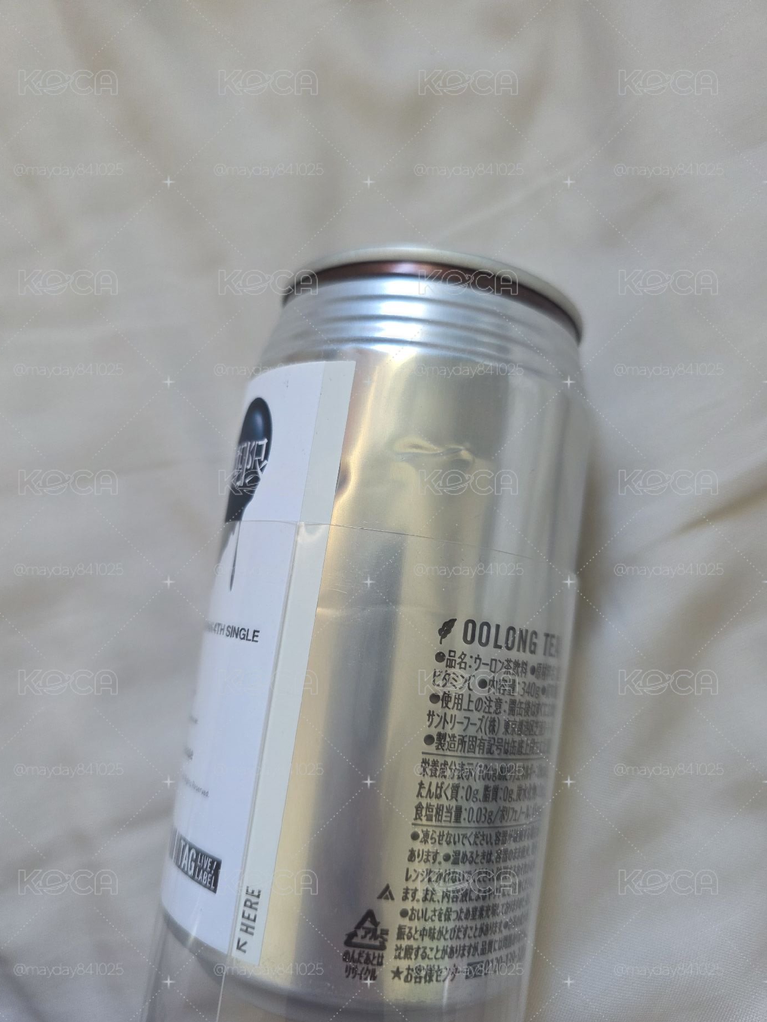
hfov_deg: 56.8
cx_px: 368
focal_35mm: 24
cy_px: 515
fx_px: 709
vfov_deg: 71.6
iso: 320
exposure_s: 1/68
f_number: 1.7
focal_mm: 6.3
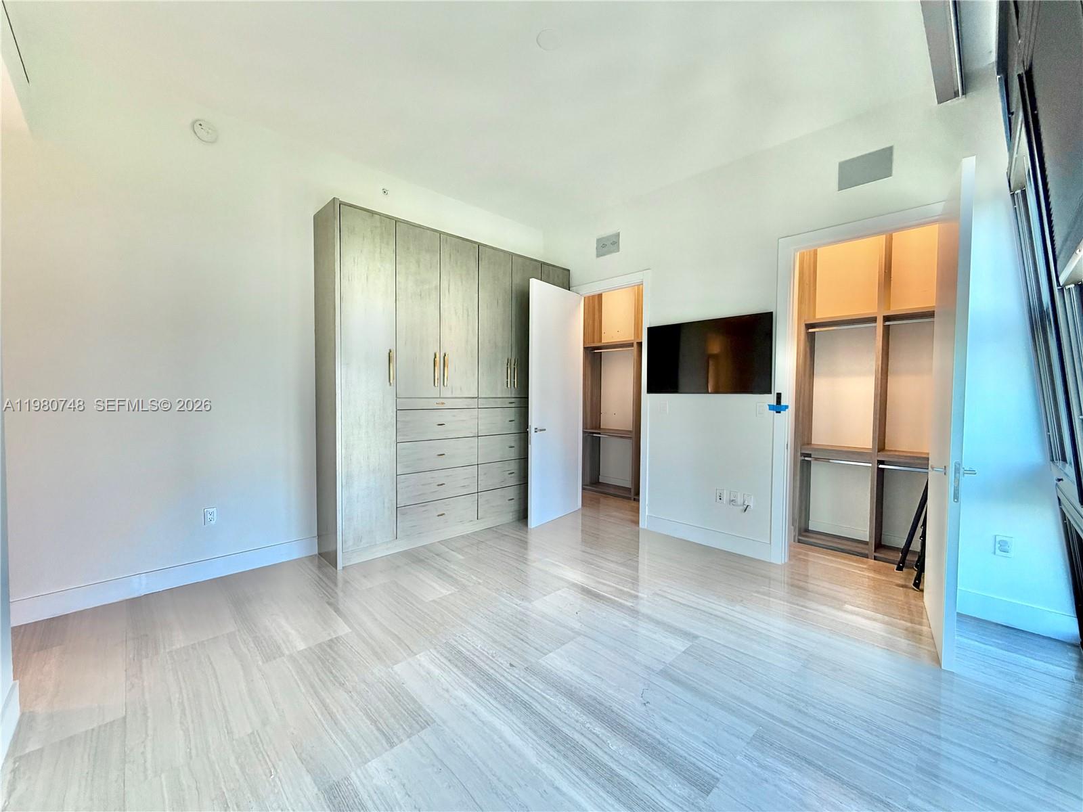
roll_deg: +0.1
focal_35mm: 14
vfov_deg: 85.7
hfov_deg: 102.1
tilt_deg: -2.4
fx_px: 438
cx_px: 542
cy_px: 406
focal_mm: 2.22
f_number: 2.2
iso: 250
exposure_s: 1/120
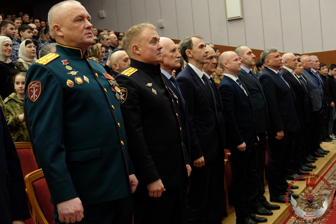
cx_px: 168
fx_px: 476
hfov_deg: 38.9
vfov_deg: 26.5
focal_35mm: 51
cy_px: 112
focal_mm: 34.3
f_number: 3.6
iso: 800
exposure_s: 1/34
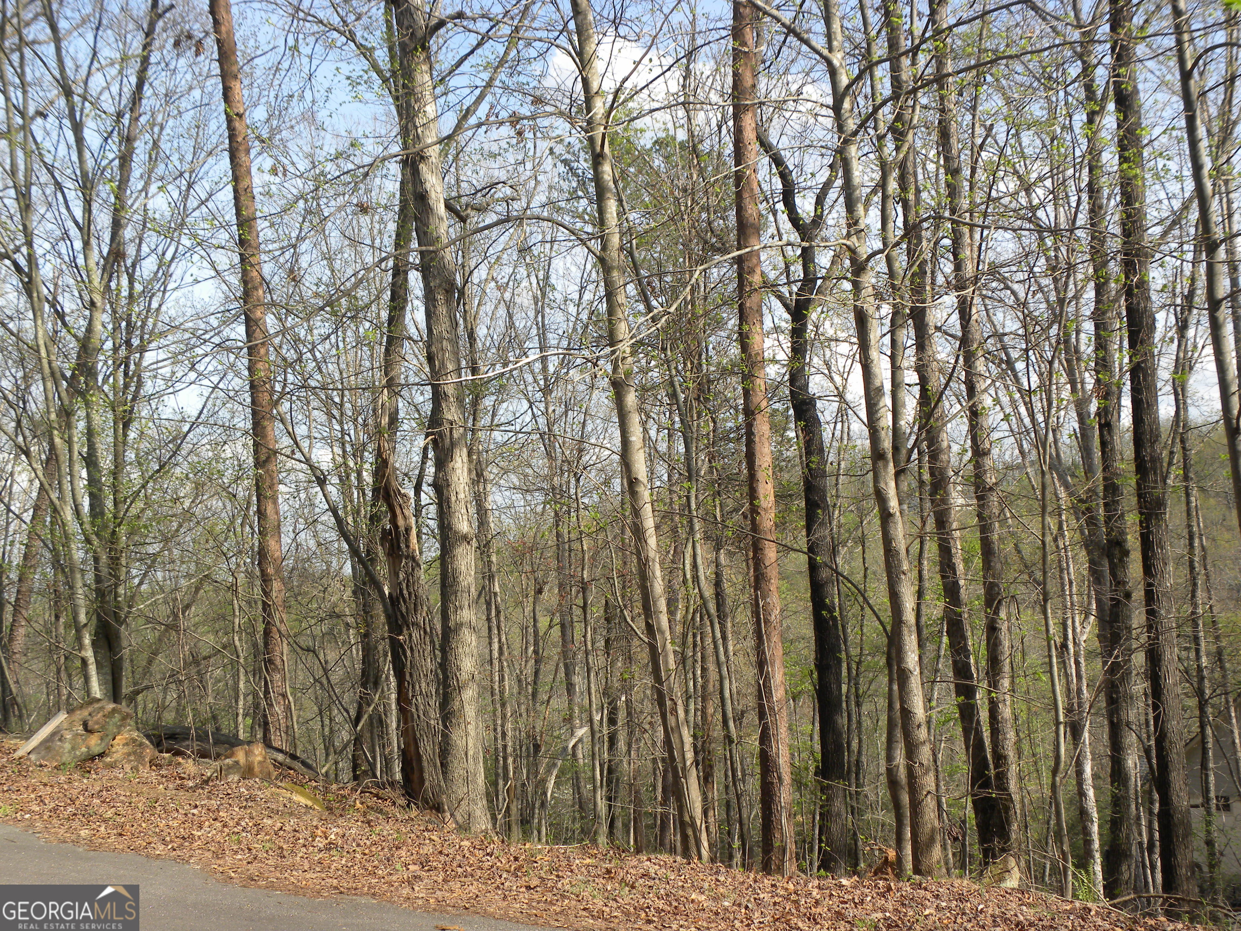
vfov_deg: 31.5
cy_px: 466
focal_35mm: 46
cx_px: 620
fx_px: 1649
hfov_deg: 41.2
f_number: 4.5
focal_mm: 8.2
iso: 64
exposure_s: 1/231
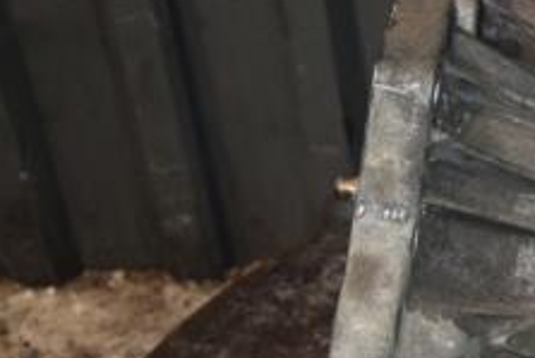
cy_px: 315
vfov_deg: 11.3
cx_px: 681
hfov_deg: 16.1
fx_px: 1799
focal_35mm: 121
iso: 800
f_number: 5
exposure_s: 1/60
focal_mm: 30
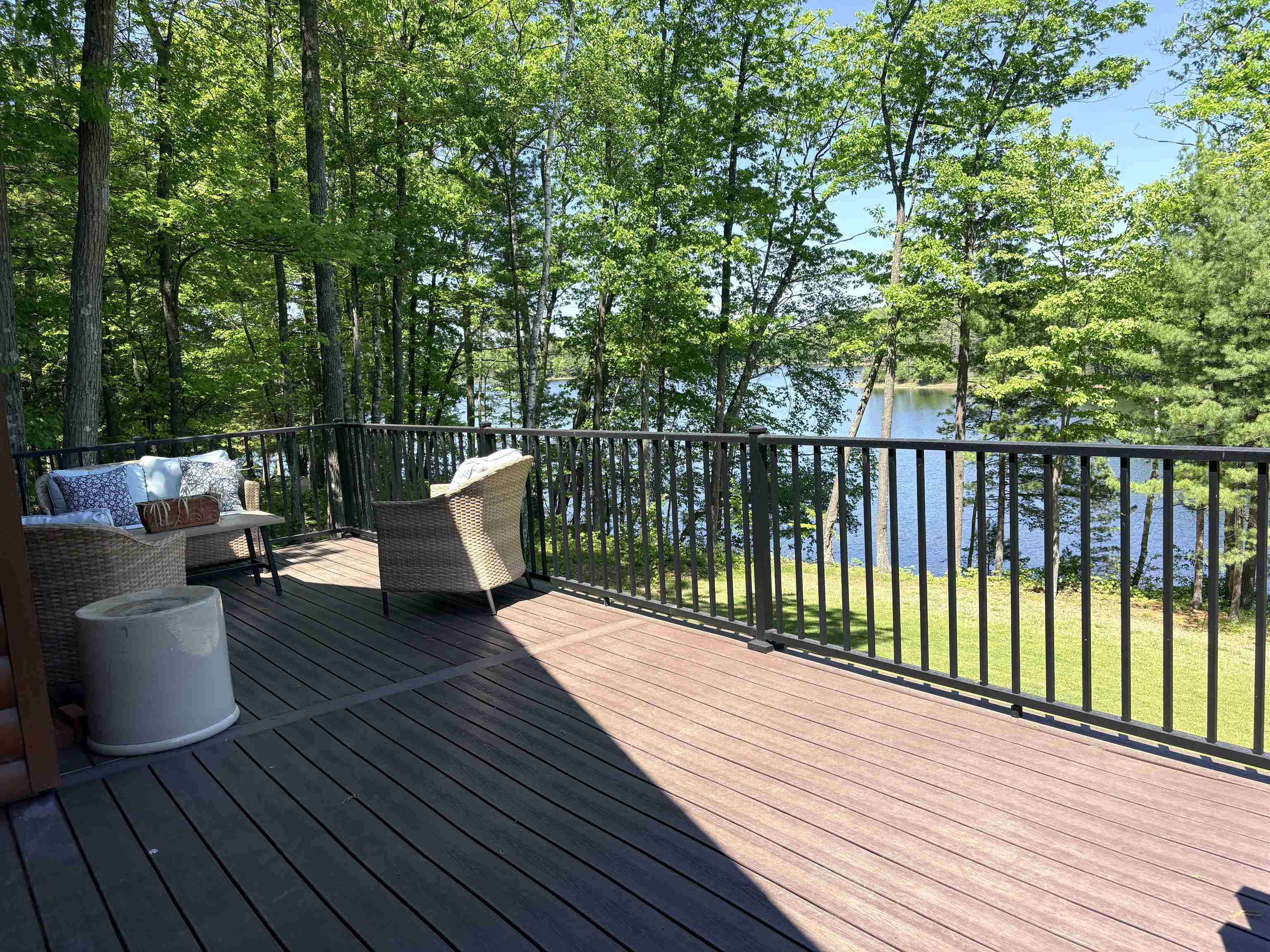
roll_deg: +4.5
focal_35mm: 26
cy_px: 476
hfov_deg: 67.3
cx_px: 635
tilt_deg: -6.5
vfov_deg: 53.1
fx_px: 954
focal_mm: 5.96
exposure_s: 1/1032
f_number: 1.6
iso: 50
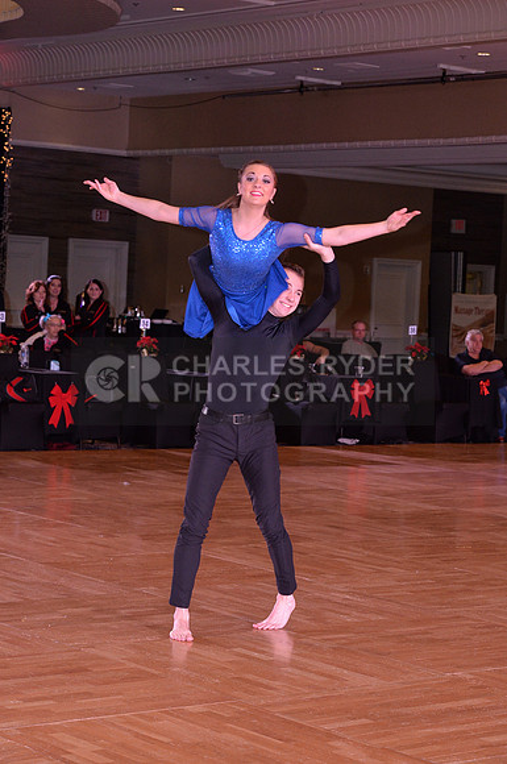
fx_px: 1949
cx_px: 254
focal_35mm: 92
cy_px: 382
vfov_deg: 22.2
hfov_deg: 14.8
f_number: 6.3
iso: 2000
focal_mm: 92
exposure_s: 1/250
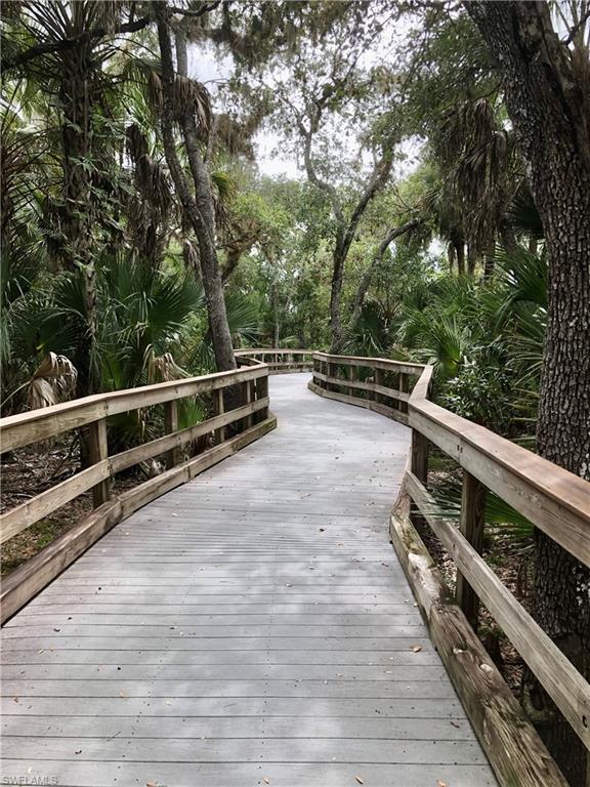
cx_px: 295
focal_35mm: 28
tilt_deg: -3.6
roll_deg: -0.5
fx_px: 636
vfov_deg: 63.4
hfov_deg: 49.7
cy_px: 394
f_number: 1.8
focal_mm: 3.99
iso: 20
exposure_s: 1/352
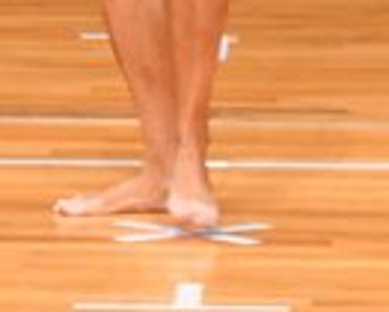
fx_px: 13826
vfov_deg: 1.3
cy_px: -253
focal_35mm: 1200
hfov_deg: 1.6
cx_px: 192
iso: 4000
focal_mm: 145
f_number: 5.6
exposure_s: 1/400
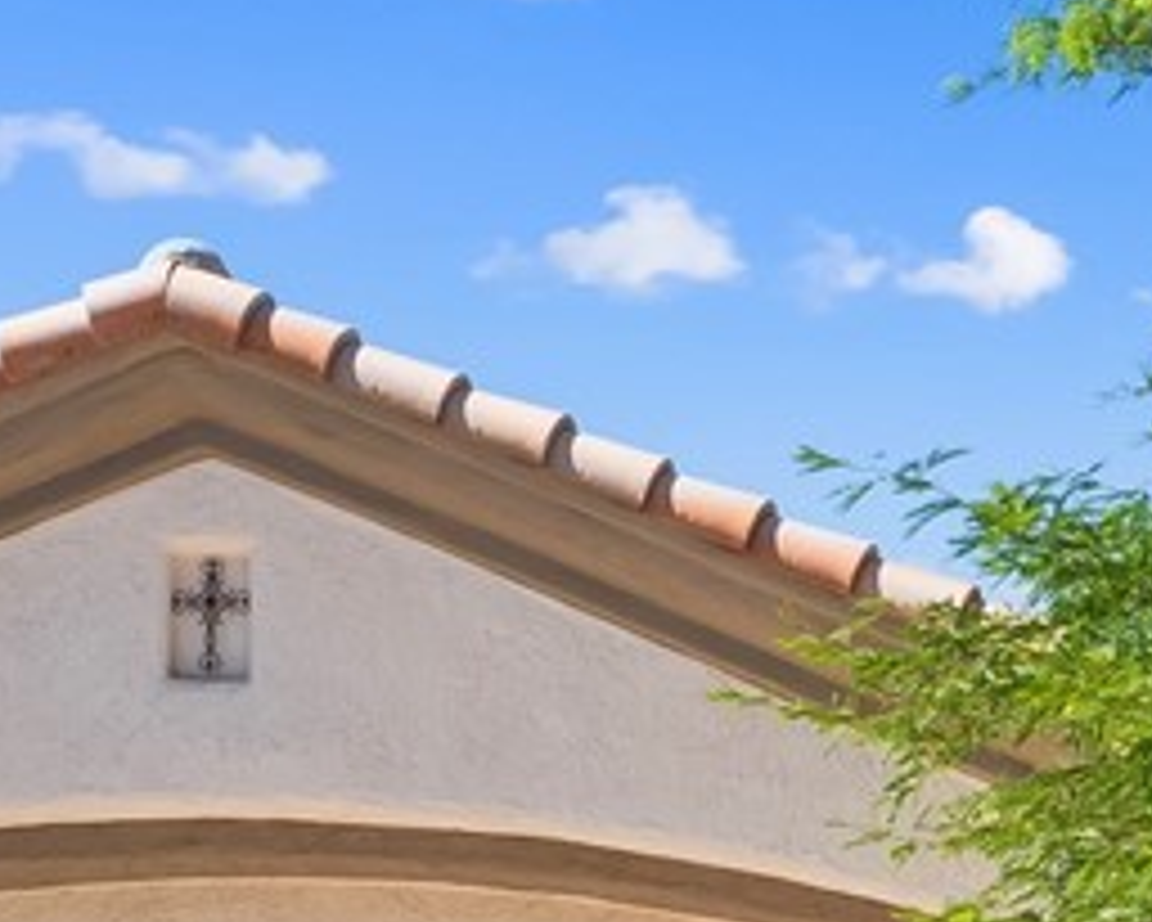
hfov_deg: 13.8
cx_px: 1420
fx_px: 4605
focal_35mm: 135
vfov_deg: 10.9
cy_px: 1464
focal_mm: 23
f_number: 8
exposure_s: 1/8000
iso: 400
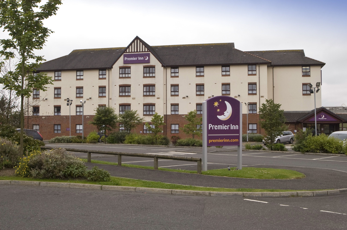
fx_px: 404
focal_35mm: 42
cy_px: 115
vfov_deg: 31.8
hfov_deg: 46.4
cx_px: 174
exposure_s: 1/60
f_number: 10
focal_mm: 28
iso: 200
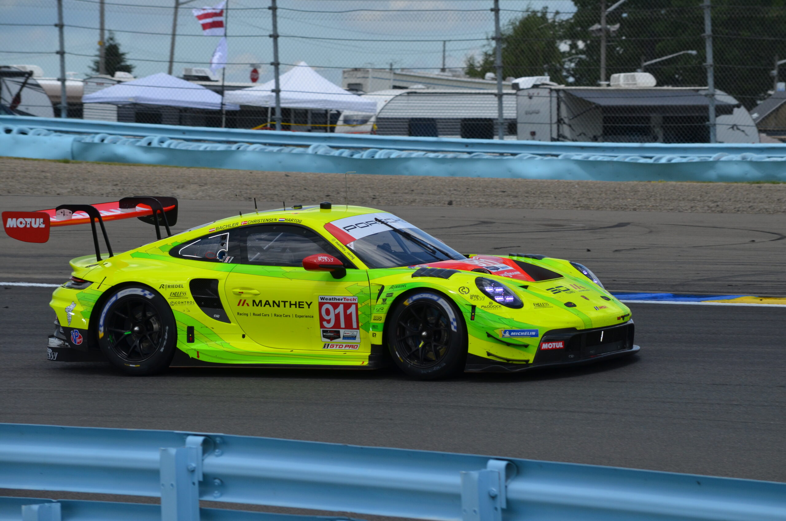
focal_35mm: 225
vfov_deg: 6.1
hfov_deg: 9.2
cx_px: 393
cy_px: 260
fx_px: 4903
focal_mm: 150
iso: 400
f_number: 7.1
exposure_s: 1/2000
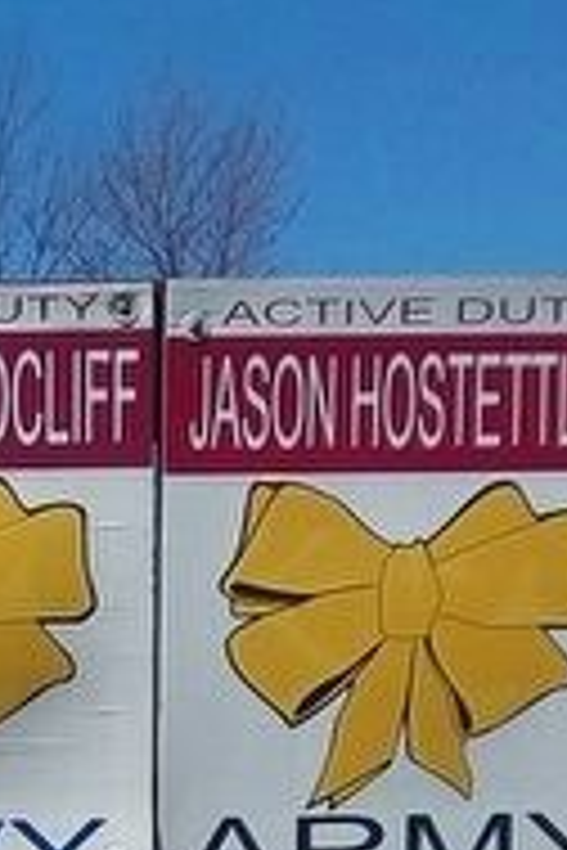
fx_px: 3024
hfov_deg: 10.0
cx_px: -549
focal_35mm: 128
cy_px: 1331
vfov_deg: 14.7
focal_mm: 2.47
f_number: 1.9
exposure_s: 1/2127
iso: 40
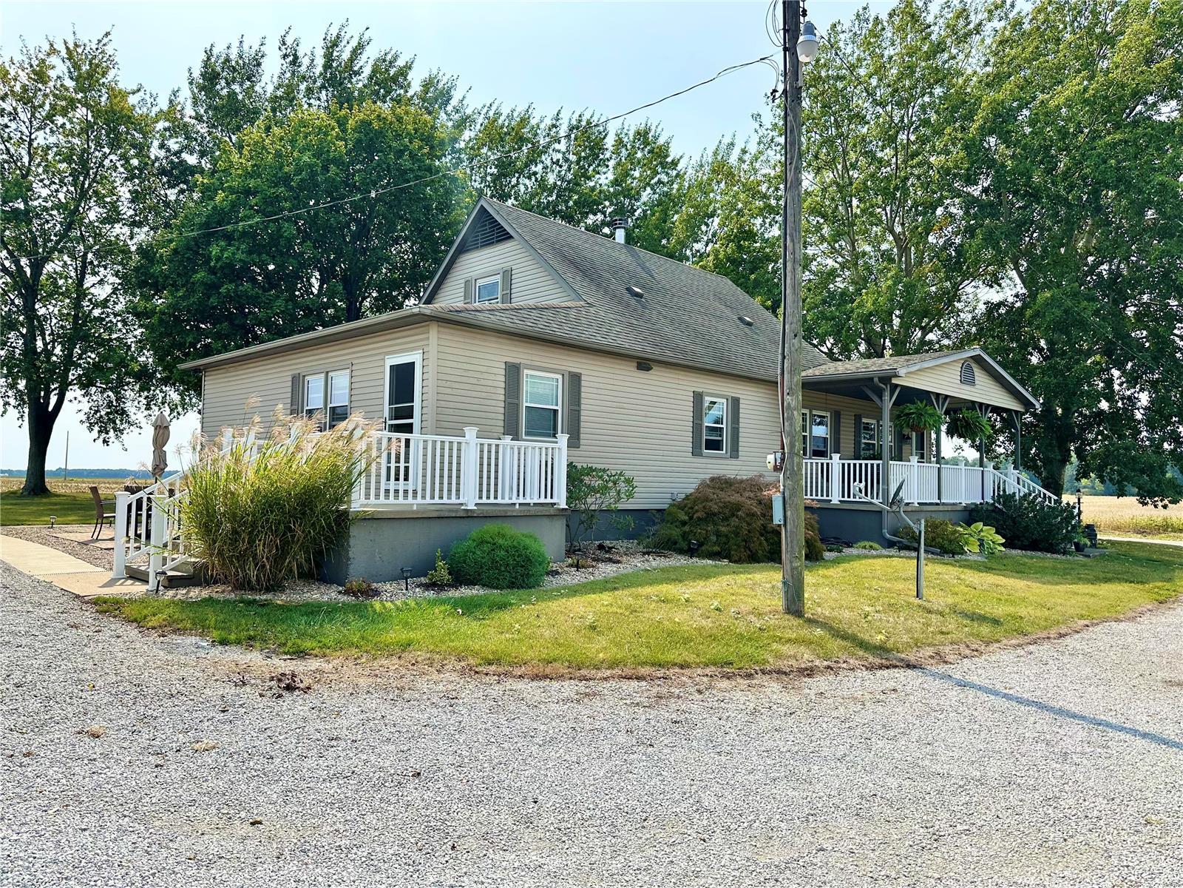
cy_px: 444
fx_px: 820
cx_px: 592
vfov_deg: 56.8
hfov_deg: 71.6
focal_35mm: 24
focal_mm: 6.86
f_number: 1.78
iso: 80
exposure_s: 1/3861
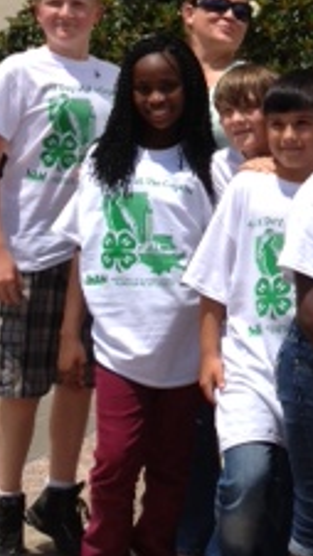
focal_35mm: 108
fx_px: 1595
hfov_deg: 10.8
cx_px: 461
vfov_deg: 19.7
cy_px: 172
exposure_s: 1/2404
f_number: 2.4
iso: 50
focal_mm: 4.28
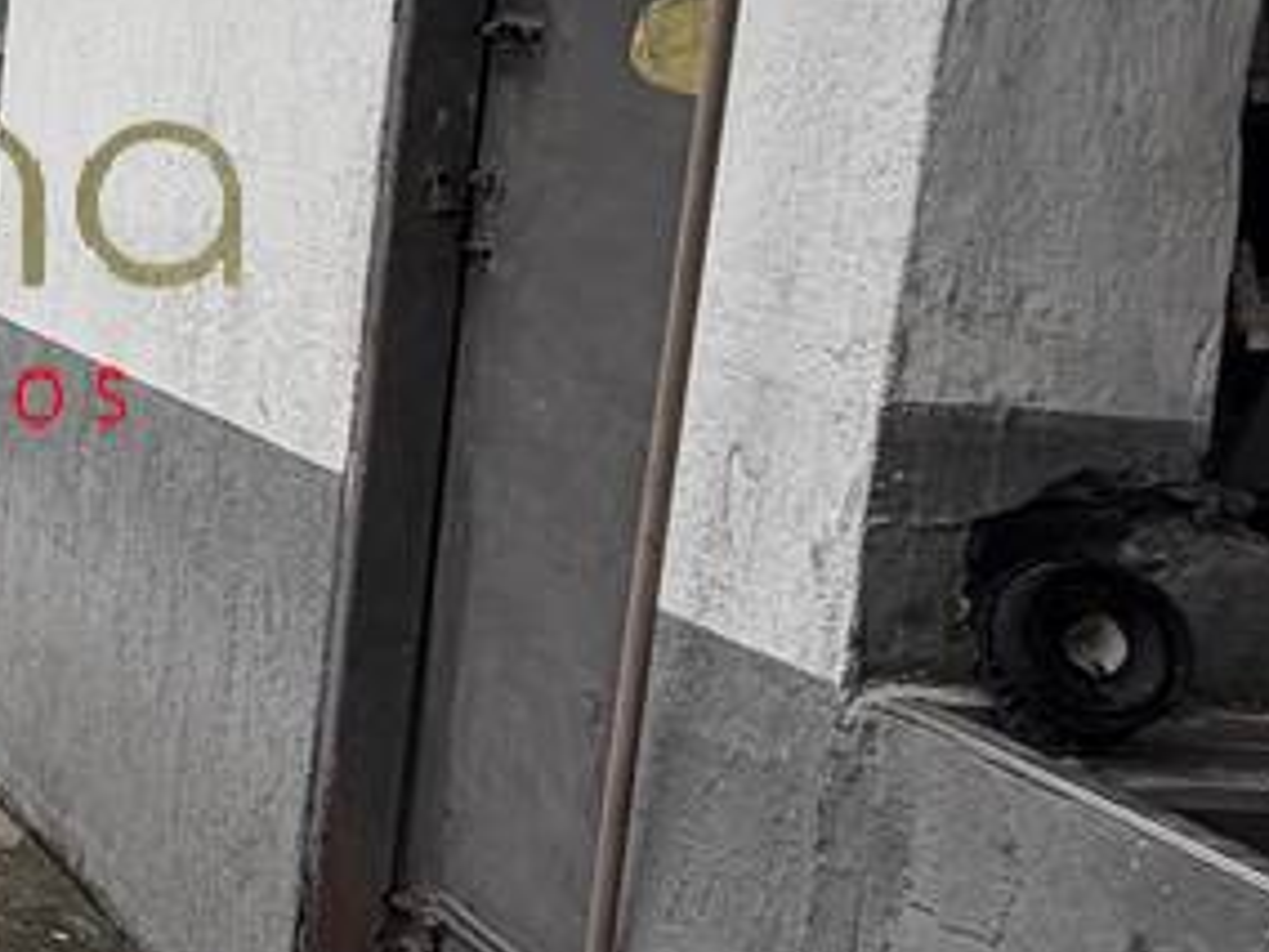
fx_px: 2603
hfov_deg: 21.1
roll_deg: -3.3
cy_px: 219
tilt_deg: -3.1
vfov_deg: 20.5
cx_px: -849
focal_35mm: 71
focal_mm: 2.22
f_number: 2.2
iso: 50
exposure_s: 1/502
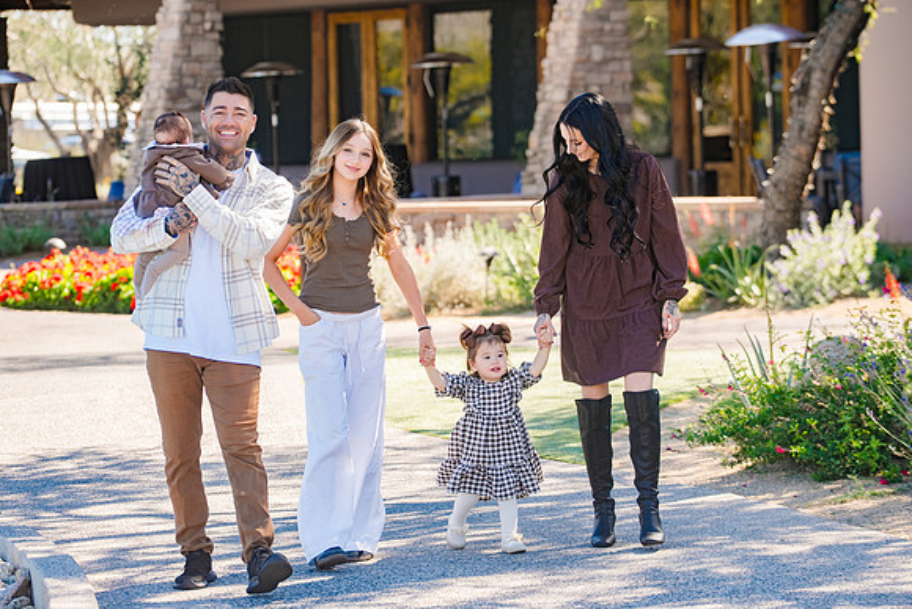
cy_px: 304
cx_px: 456
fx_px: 4282
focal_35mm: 169
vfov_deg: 8.1
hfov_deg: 12.2
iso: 320
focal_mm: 169
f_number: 5.6
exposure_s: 1/400
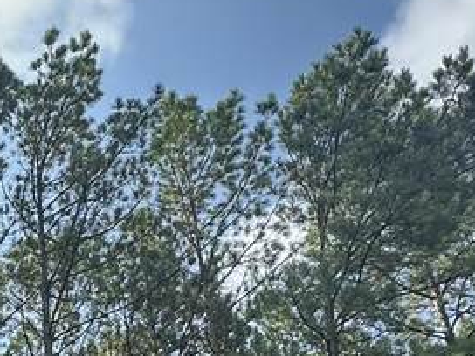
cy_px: 478
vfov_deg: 20.2
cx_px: -120
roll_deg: -2.0
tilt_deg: +29.7
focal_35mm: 66
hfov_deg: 25.7
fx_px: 906
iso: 40
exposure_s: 1/567
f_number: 2.2
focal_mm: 2.22
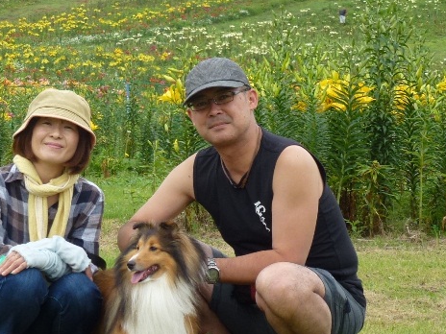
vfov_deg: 15.1
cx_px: 150
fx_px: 1263
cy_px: 194
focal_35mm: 98
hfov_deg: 20.0
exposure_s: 1/200
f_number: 4.7
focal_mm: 12.7
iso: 100
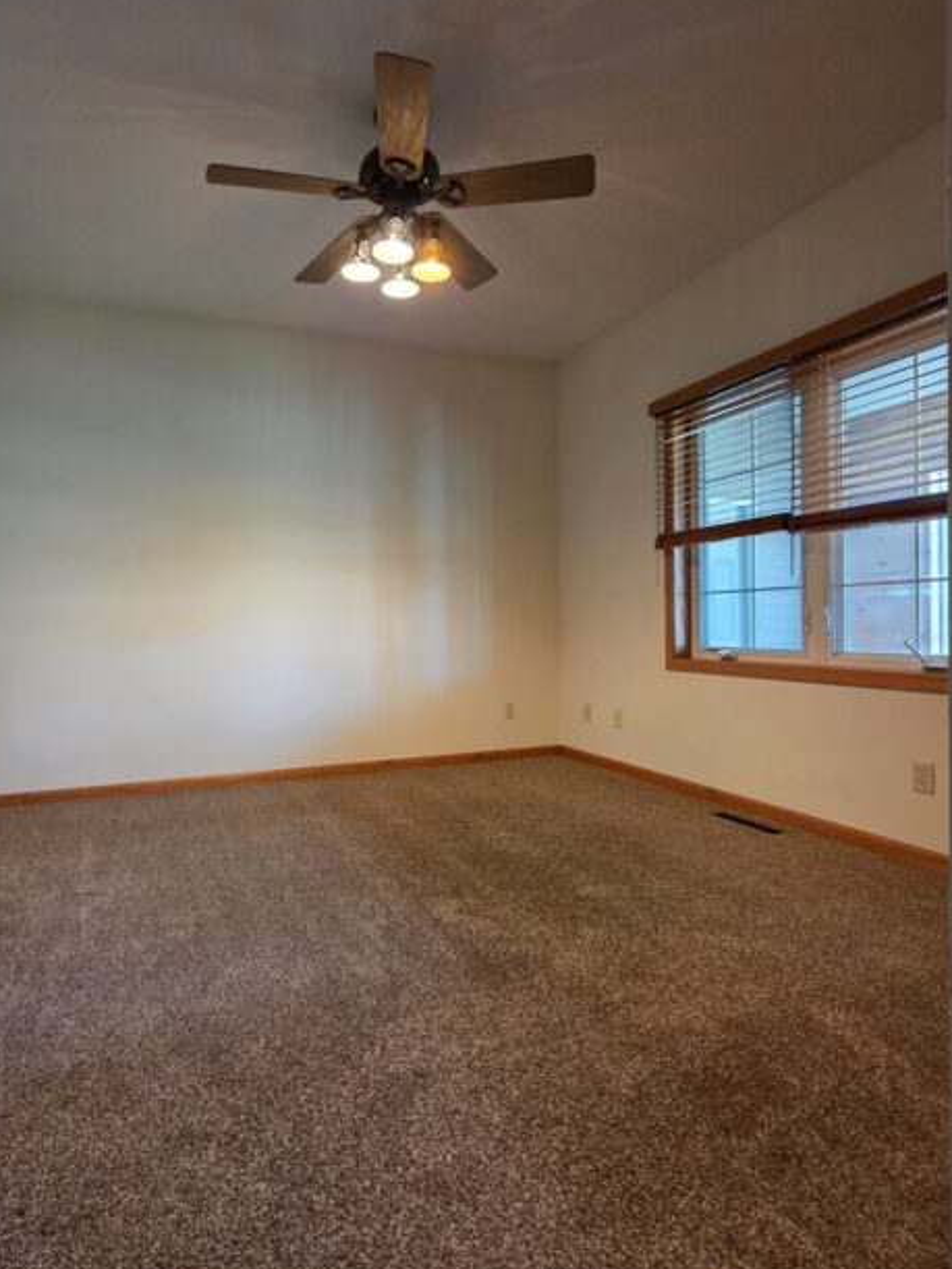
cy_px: 637
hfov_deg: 73.6
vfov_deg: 91.0
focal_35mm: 17
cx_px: 365
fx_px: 623
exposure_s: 1/60
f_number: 1.9
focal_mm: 2.2
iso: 500
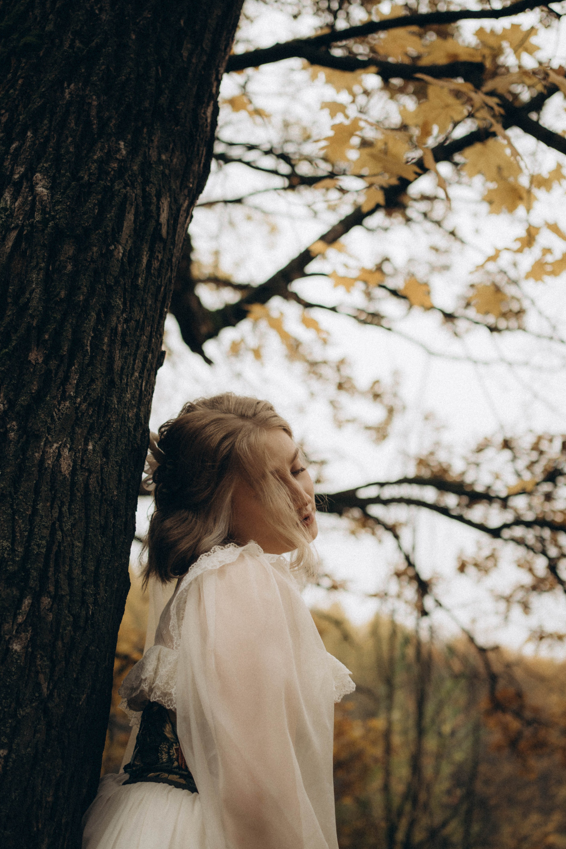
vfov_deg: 36.9
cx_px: 289
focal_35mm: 54
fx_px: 1273
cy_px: 436
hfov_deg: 25.1
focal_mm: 35
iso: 200
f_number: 2.2
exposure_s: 1/500
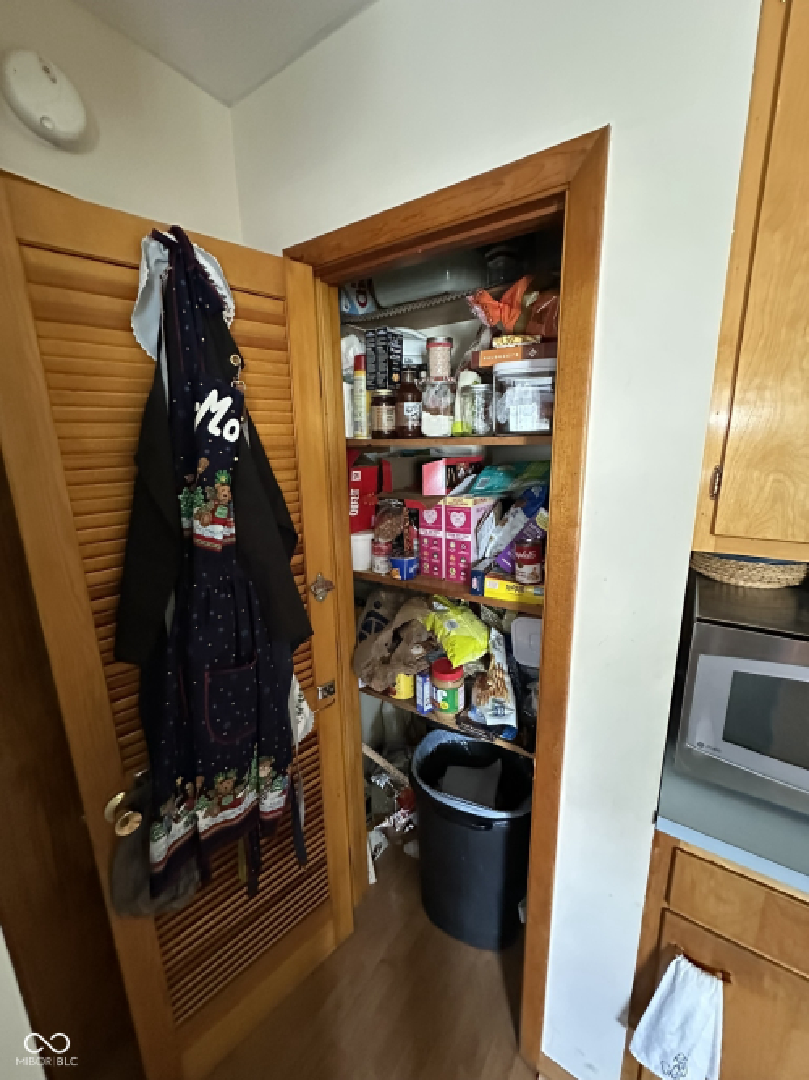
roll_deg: +1.4
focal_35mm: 14
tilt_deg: -12.2
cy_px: 540
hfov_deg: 85.7
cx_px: 404
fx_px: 436
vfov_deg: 102.1
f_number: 2.2
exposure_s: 1/42
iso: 1250
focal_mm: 2.22
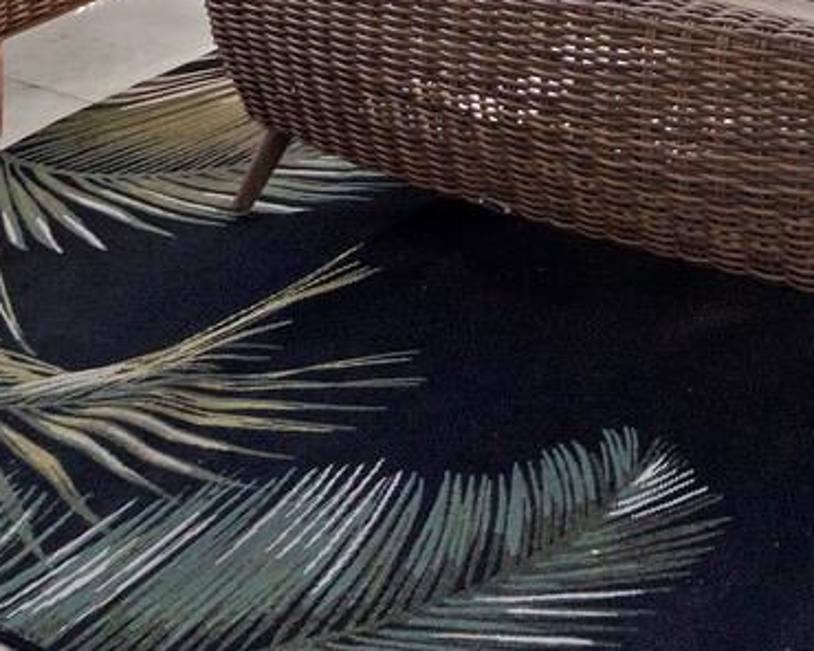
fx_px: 1421
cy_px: -647
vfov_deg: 17.9
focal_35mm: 59
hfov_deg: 27.1
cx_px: 1041
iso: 400
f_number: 7.1
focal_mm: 7
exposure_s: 1/80
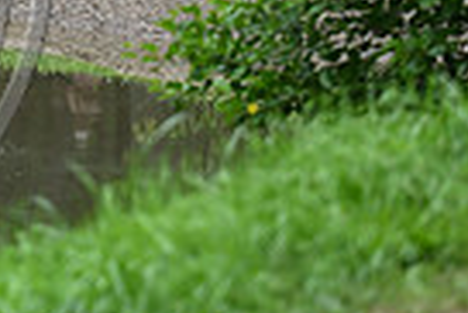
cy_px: -98
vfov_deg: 2.1
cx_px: -341
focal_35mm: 662
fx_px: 8615
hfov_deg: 3.1
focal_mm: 155
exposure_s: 1/1250
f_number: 3.5
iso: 280
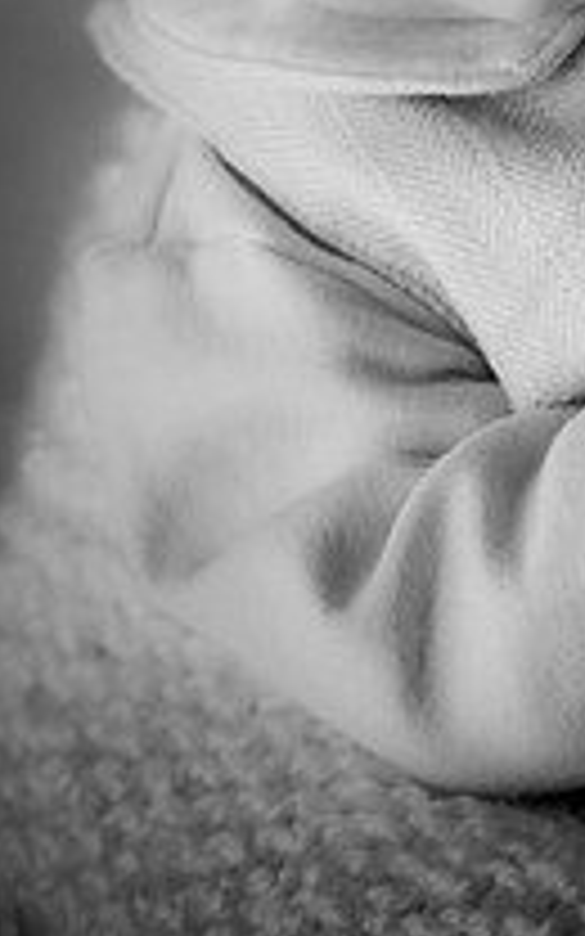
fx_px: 10127
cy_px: -54
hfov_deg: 3.3
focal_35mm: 397
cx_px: 623
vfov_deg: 5.3
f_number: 2.8
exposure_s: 1/50
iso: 400
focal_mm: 120
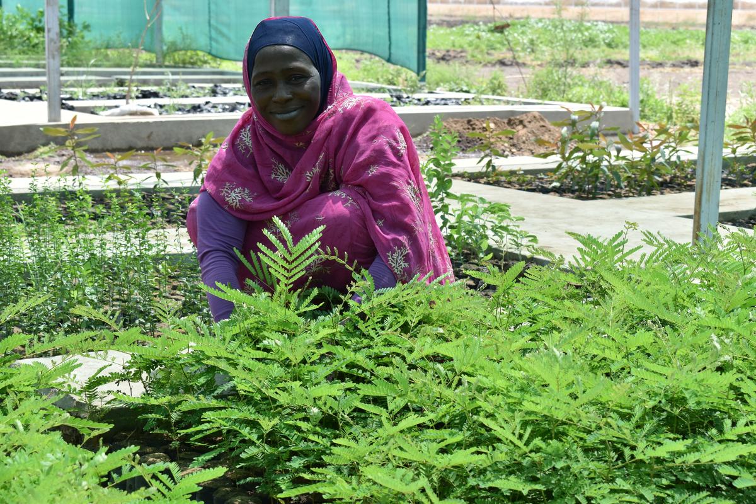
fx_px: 1512
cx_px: 378
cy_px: 252
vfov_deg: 18.9
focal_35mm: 72
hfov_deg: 28.1
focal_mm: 48
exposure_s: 1/250
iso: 200
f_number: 8
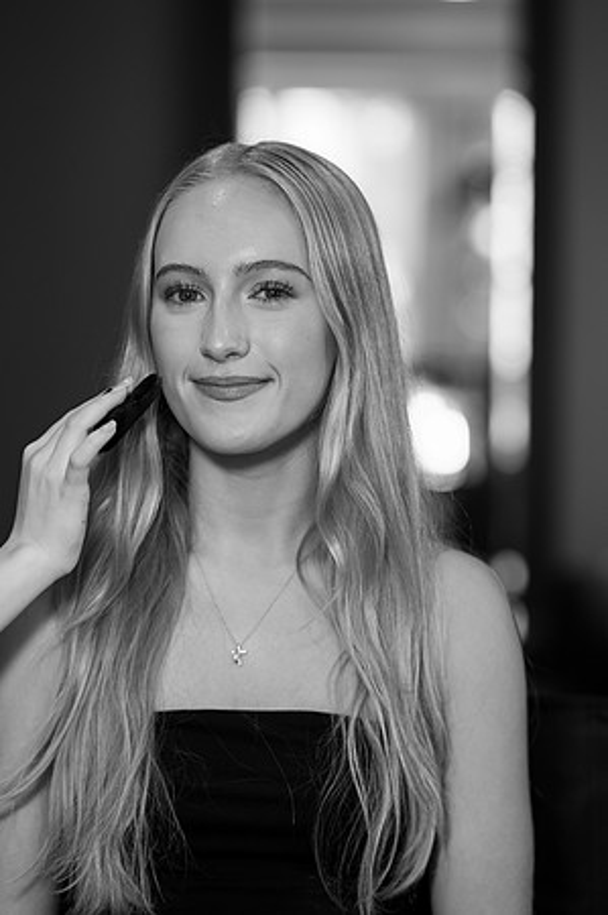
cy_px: 458
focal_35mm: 105
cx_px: 304
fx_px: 2666
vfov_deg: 19.5
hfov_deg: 13.0
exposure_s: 1/160
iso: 400
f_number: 2.8
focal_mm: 105
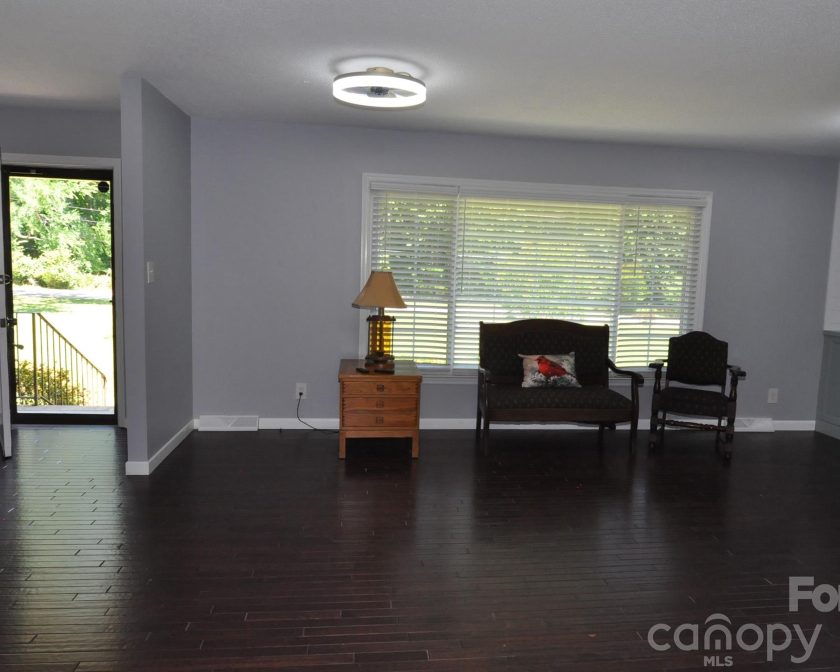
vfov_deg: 58.8
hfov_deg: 70.3
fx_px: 597
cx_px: 436
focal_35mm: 24
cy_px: 335
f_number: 6.3
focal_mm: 14
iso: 1250
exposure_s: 1/60
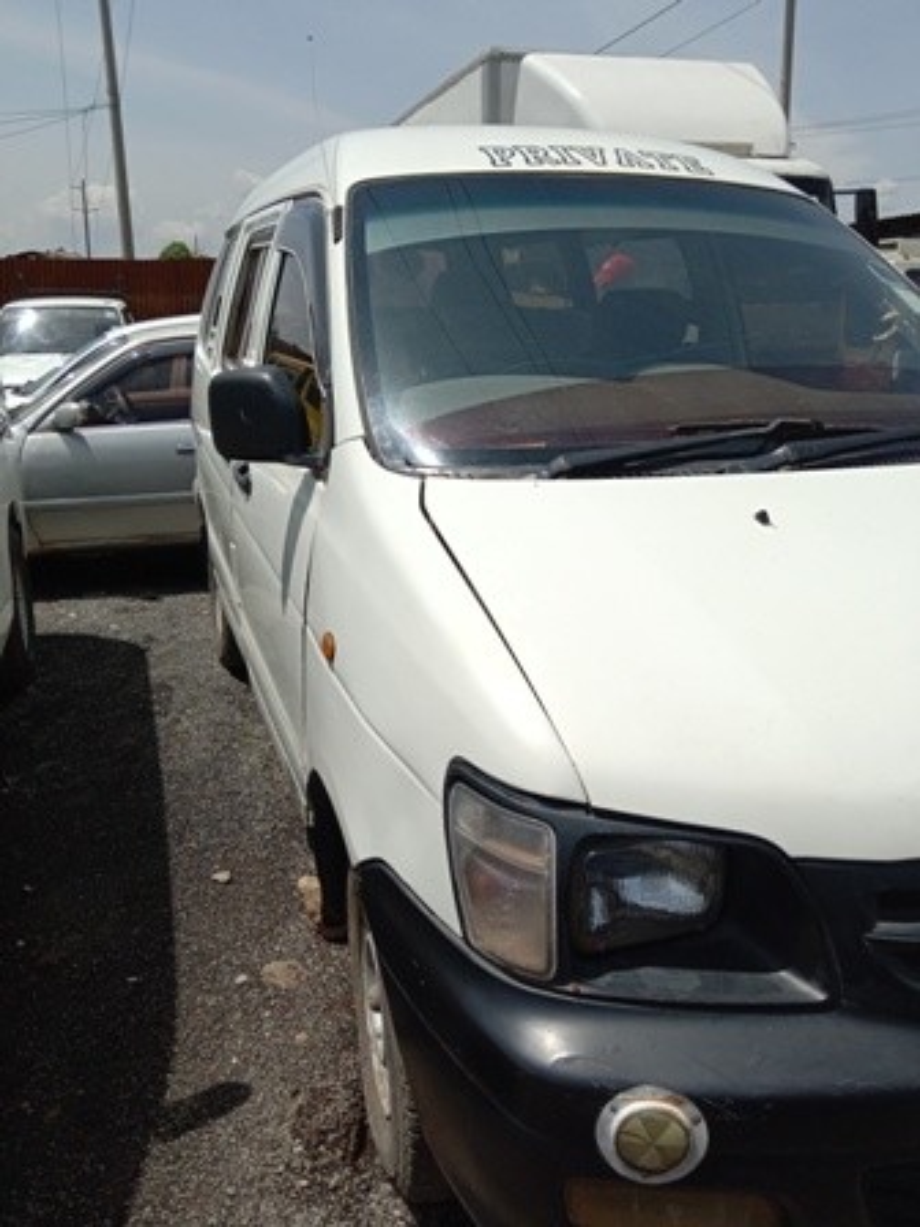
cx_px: 460
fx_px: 921
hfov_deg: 53.1
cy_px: 614
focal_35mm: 26
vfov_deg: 67.3
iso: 100
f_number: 2.2
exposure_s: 1/2000
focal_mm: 3.65
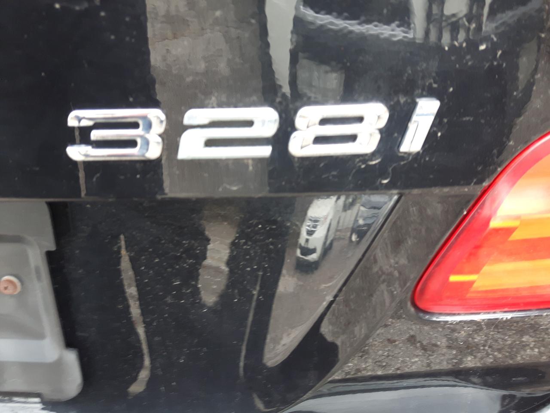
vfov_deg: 45.4
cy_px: 206
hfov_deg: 58.4
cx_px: 275
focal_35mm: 31
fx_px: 493
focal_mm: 3.7
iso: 80
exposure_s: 1/33
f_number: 1.9
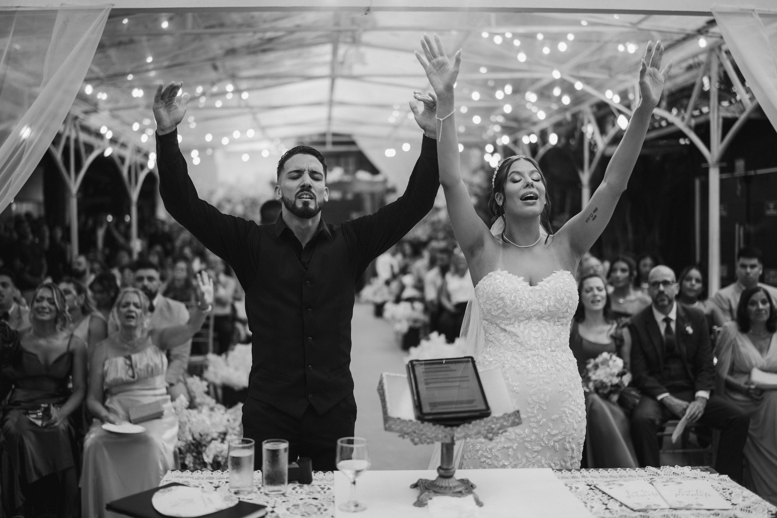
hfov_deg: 52.7
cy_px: 259
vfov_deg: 36.5
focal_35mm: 36
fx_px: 785
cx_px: 388
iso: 320
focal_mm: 35
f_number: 1.3
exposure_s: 1/250
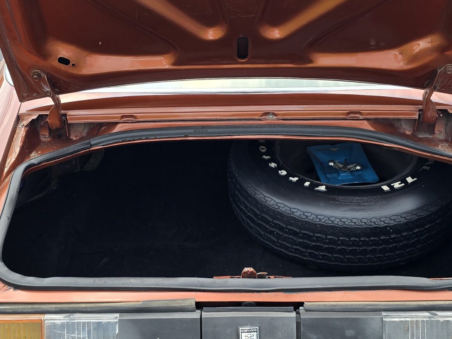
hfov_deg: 37.5
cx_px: 219
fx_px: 666
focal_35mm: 51
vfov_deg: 28.5
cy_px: 192
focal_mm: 6.3
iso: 12
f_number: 1.7
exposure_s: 1/195
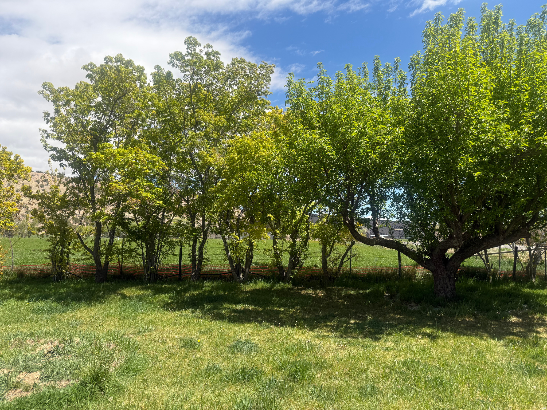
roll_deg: +2.0
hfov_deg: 71.6
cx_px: 274
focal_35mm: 24
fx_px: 379
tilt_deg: +5.8
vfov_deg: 56.8
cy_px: 205
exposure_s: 1/3425
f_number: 1.78
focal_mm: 6.76
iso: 100
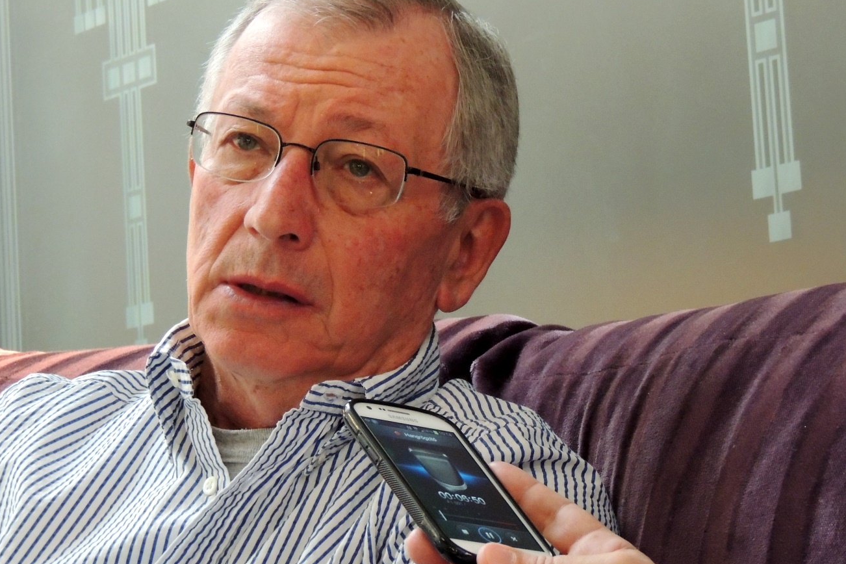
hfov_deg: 17.8
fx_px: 2702
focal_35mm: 115
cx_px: 435
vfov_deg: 11.9
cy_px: 281
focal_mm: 16
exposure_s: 1/10
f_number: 4.1
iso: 800
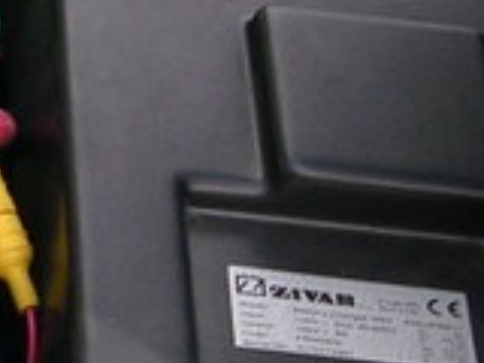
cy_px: 112
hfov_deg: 7.9
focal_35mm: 245
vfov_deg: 6.1
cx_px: -215
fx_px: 3426
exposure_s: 1/275
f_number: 3.1
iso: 50
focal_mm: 7.5
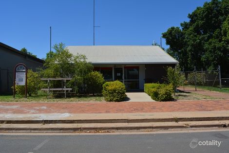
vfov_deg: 43.6
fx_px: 191
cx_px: 114
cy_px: 76
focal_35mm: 30
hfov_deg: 61.9
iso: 100
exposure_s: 1/320
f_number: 9
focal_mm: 20
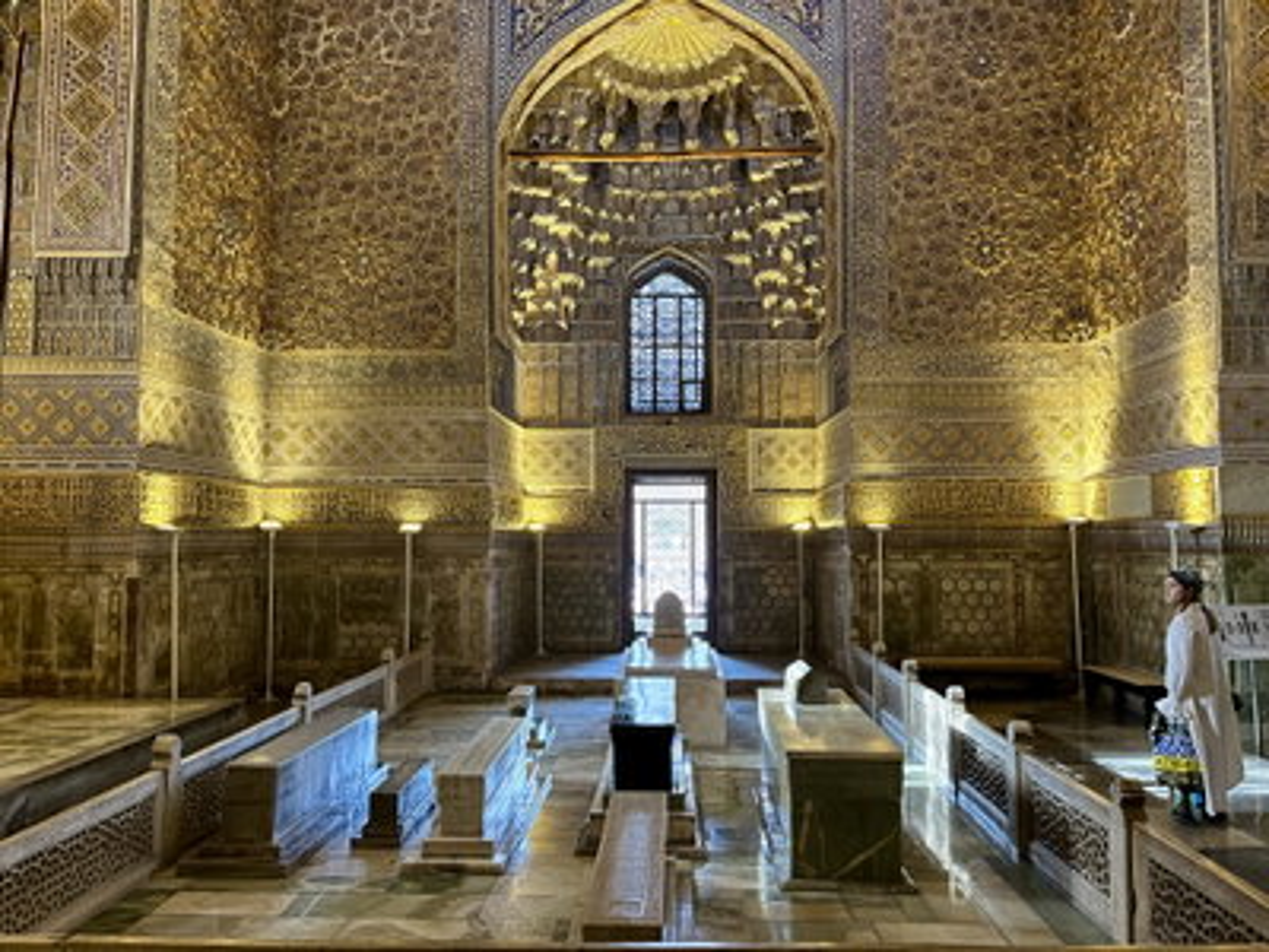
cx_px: 634
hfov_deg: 67.3
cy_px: 476
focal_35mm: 26
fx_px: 953
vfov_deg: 53.1
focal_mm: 5.1
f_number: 1.6
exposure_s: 1/52
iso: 500
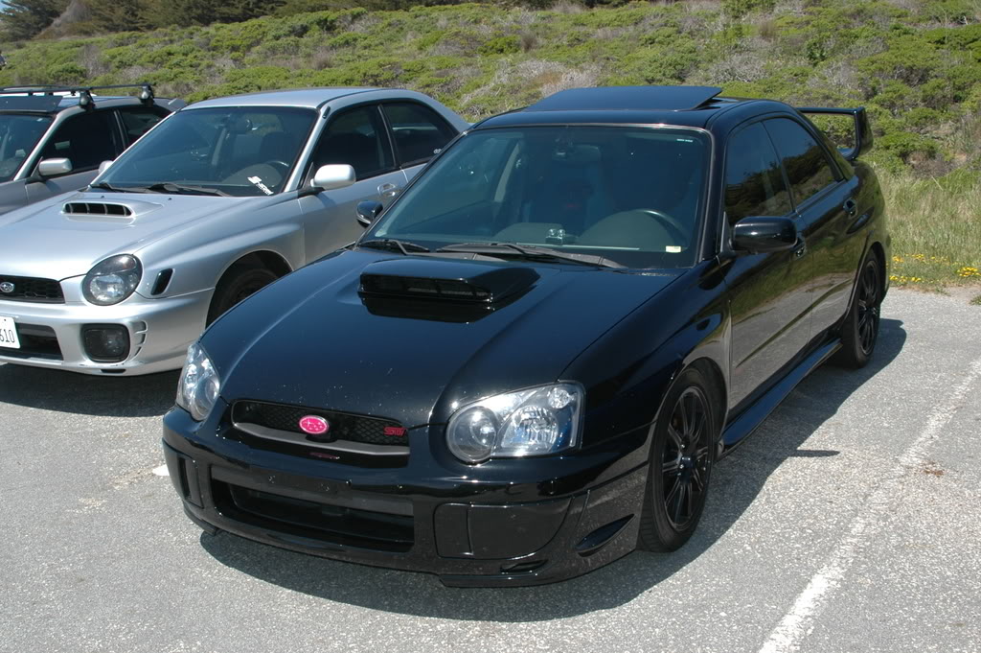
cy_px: 326
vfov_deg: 31.8
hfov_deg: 46.4
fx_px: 1144
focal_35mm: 42
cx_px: 490
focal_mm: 28
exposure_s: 1/500
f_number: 6.3
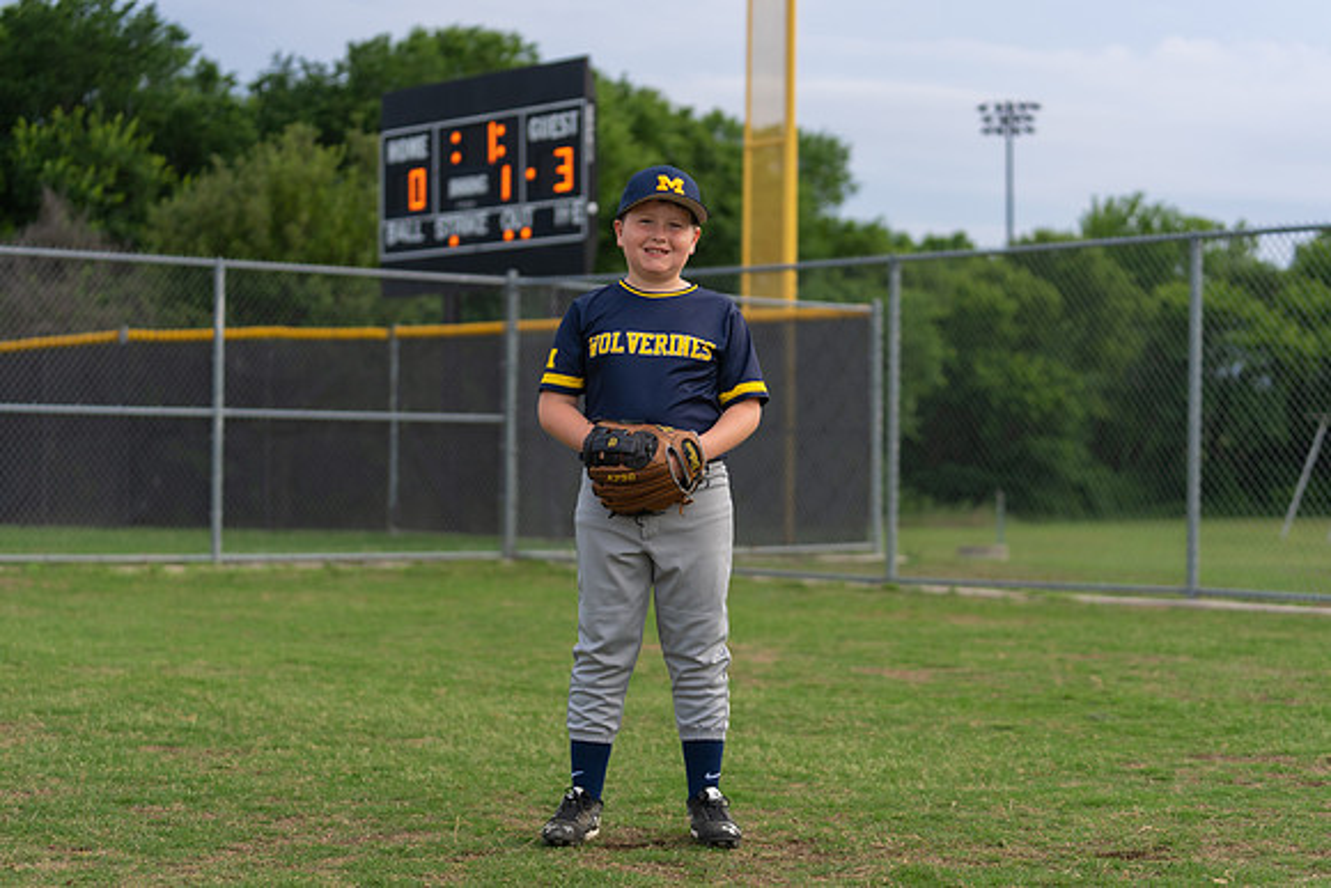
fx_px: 2589
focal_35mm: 70
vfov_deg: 19.5
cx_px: 666
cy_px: 444
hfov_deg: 28.8
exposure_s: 1/320
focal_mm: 70
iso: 200
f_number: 2.8
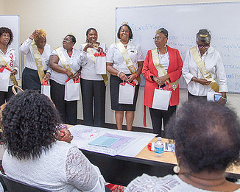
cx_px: 110
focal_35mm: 40
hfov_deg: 45.7
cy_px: 64
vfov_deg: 37.0
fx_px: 284
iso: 800
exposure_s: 1/200
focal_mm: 24
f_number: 4
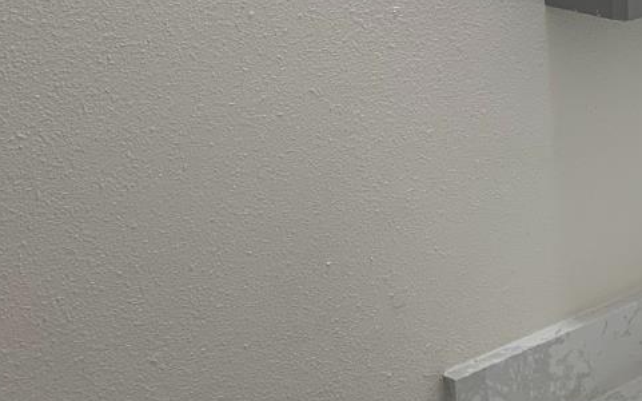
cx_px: 797
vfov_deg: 14.9
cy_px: -10
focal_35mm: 86
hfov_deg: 22.0
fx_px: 1504
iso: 64
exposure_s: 1/120
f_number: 1.8
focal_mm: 4.25
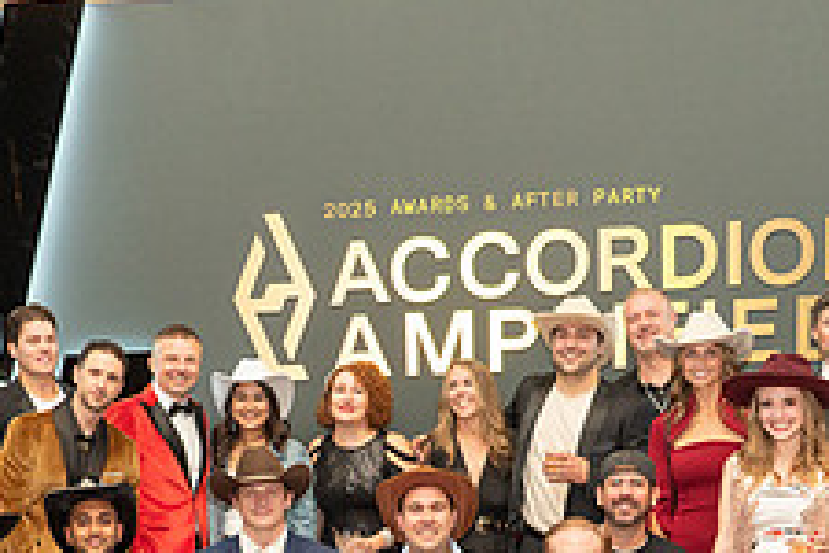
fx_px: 1428
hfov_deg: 32.0
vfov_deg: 20.9
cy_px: 592
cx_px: 239
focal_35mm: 62
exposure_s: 1/100
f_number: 5.6
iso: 1600
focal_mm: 24
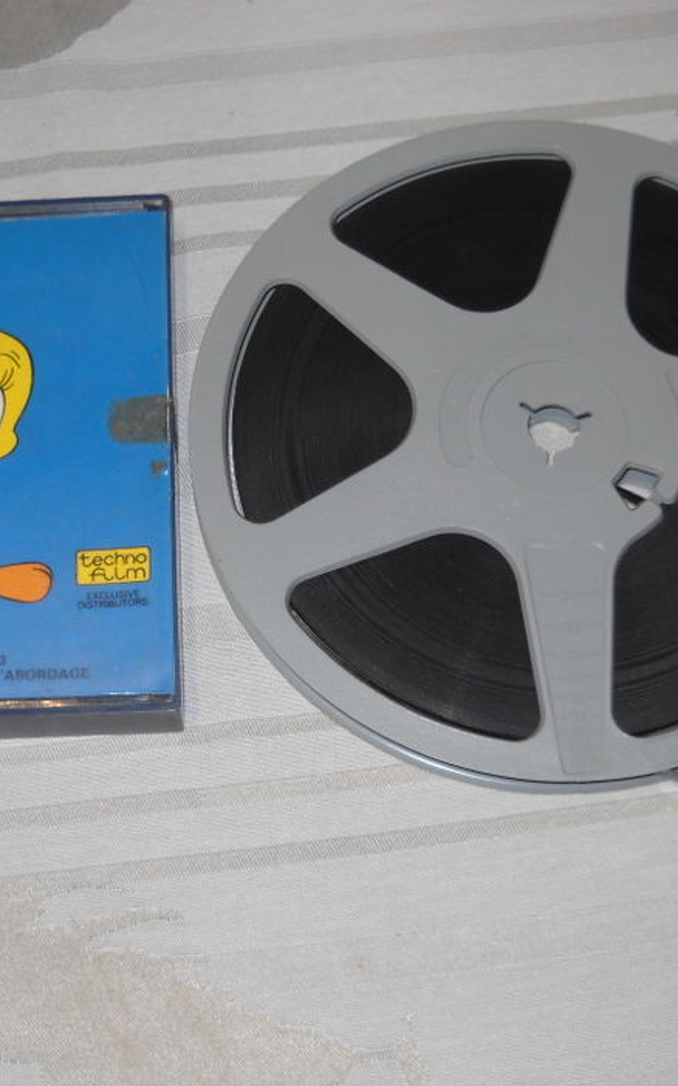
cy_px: 511
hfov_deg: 20.9
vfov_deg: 33.0
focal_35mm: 62
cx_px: 314
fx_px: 1833
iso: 64
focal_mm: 6.72
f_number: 3.1
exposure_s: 1/30
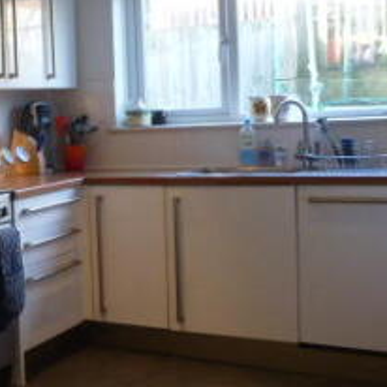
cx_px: -87
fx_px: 759
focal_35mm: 60
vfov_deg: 28.6
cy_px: 166
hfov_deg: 25.4
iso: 400
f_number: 3.3
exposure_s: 1/60
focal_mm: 4.3
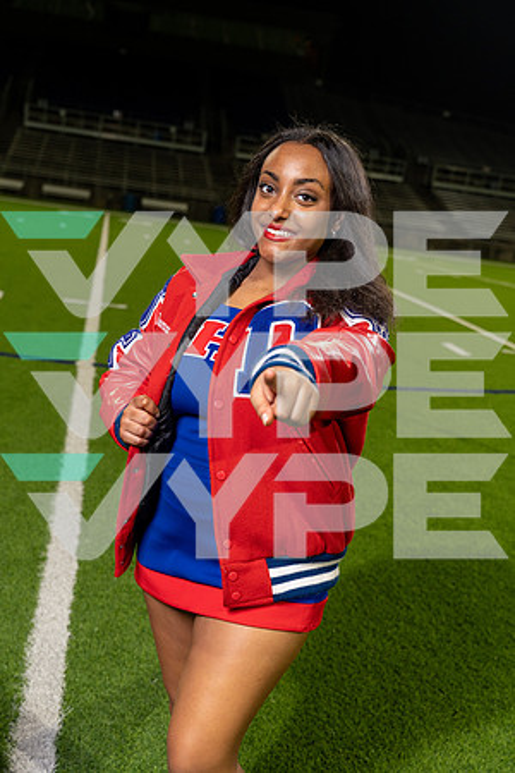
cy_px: 386
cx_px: 258
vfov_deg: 44.5
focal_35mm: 44
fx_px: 944
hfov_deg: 30.5
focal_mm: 44
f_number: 4.5
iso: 640
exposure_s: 1/250
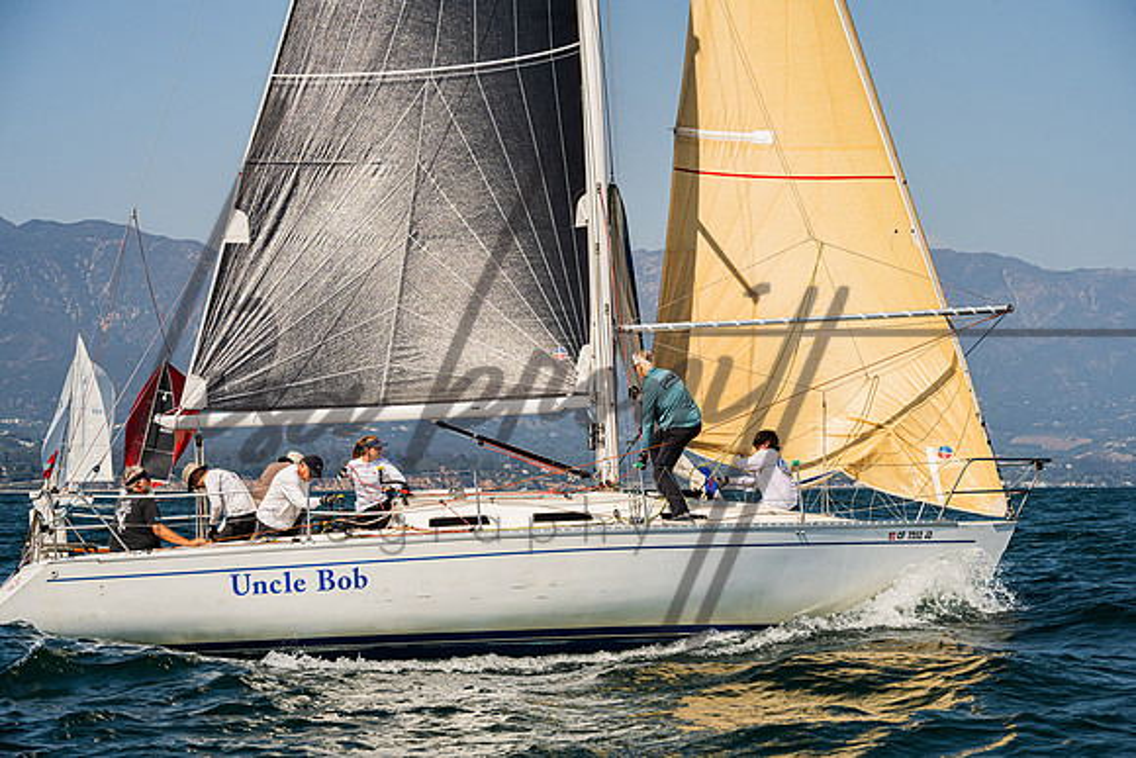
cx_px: 576
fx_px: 3401
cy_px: 379
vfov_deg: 12.7
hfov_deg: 19.0
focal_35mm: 108
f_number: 8
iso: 500
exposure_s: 1/2500
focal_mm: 105
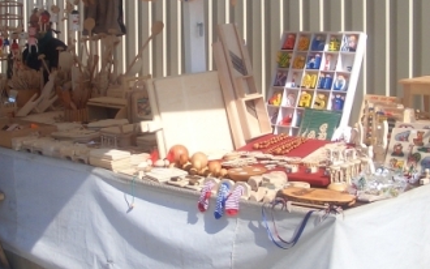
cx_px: 154
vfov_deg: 18.1
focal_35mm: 72
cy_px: 102
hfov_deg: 28.5
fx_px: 843
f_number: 4.3
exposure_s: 1/640
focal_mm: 5.8
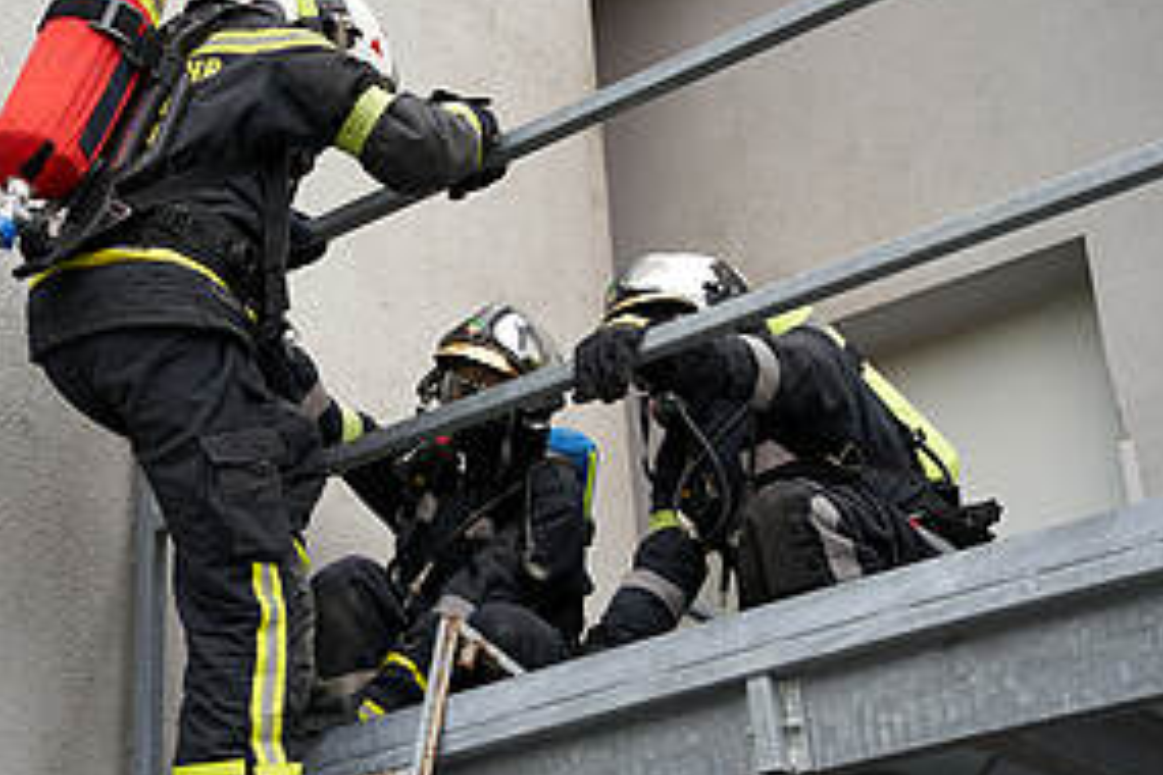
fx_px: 2261
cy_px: 361
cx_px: 475
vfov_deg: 19.5
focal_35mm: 70
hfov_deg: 28.8
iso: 500
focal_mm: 42
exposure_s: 1/800
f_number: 3.2
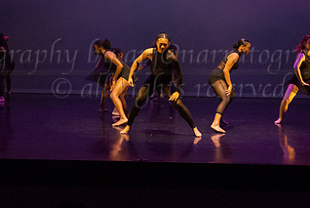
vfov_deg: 12.8
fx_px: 923
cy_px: 67
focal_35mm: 107
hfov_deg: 19.1
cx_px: 163
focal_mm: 44
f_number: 2.8
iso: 4000
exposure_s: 1/320
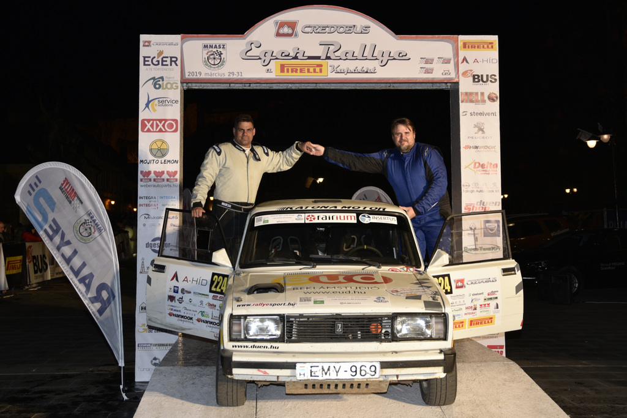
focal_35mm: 38
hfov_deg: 50.7
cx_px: 314
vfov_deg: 35.1
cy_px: 209
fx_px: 662
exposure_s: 1/160
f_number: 5
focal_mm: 38
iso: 400
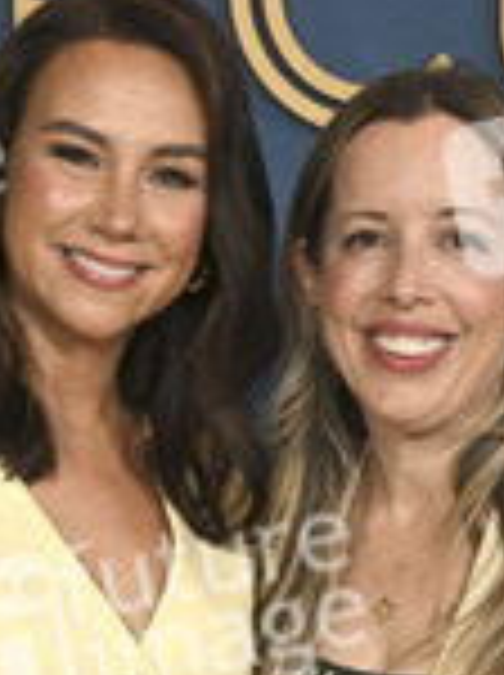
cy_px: 846
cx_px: 266
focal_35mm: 123
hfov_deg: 12.0
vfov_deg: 15.4
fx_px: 2395
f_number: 5.6
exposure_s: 1/320
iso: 2000
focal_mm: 48
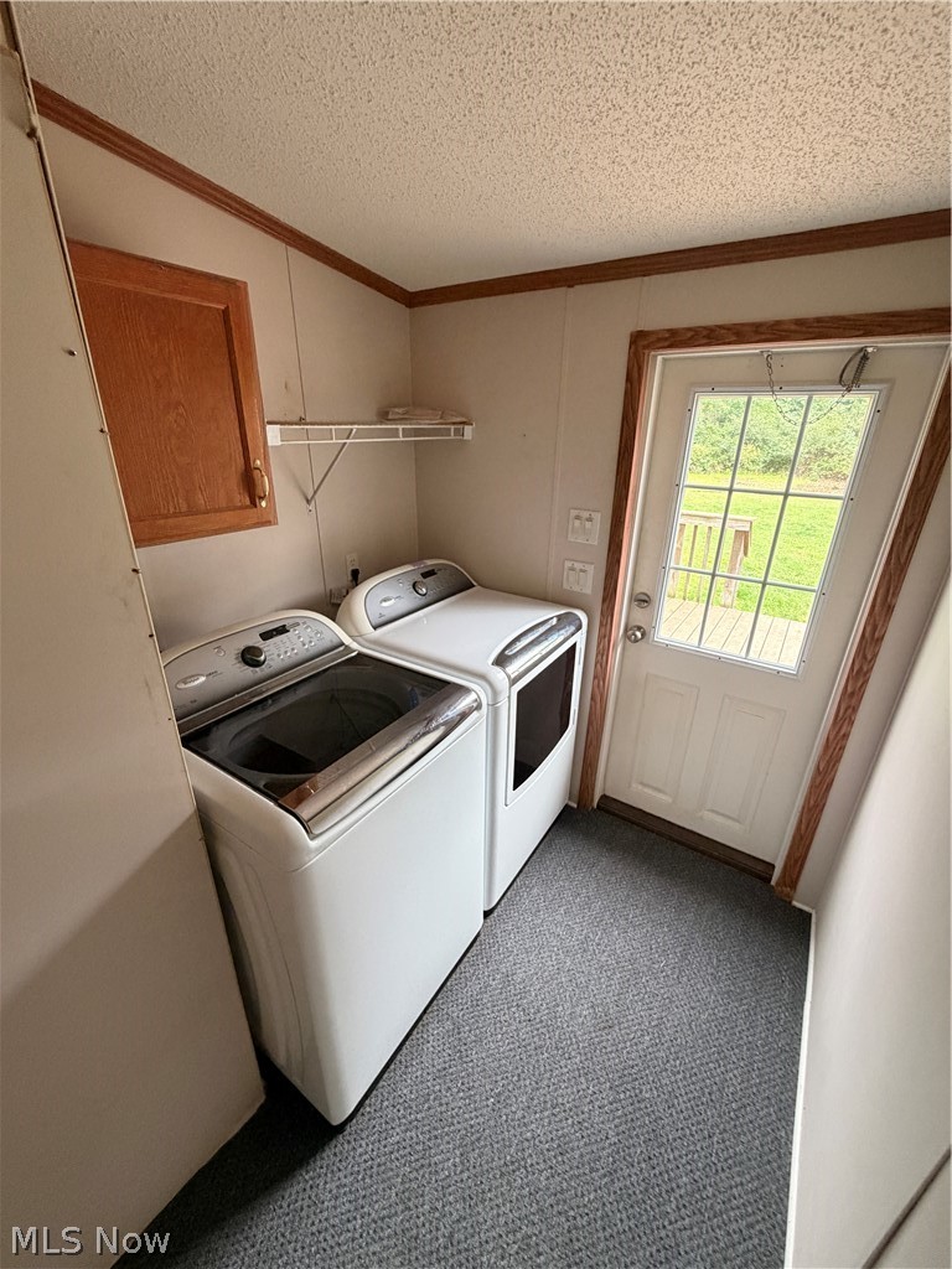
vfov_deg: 102.1
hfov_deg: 85.7
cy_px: 634
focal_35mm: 14
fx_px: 513
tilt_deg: -21.8
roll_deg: -0.5
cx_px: 476
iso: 320
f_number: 2.2
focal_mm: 2.22
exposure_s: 1/60
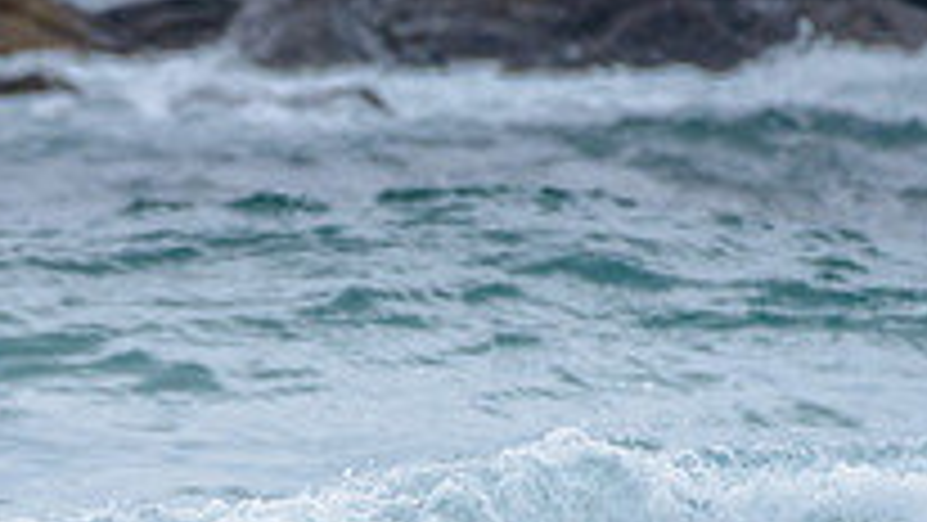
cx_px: -53
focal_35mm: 1806
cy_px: 603
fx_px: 44404
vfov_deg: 0.7
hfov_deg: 1.2
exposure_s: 1/2000
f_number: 5.6
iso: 1250
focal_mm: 500
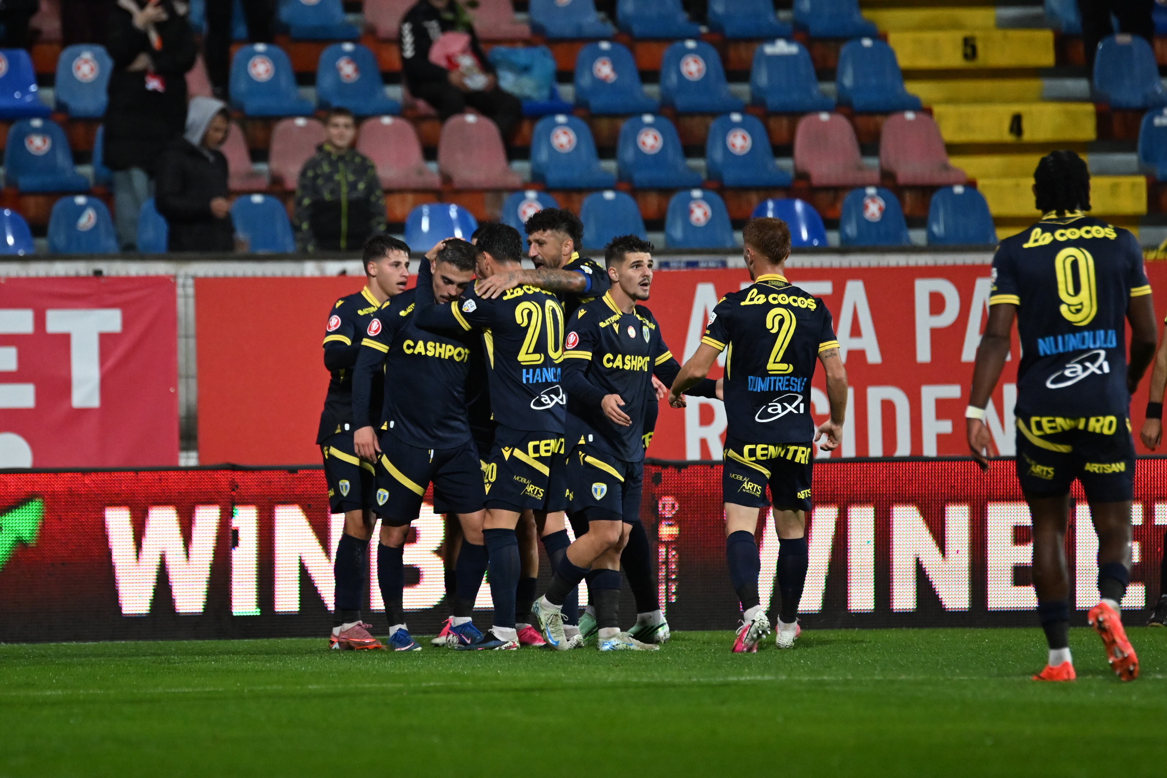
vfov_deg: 4.6
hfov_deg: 6.9
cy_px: 389
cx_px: 584
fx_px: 9724
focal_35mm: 300
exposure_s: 1/1250
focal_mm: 300
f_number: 2.8
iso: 4000
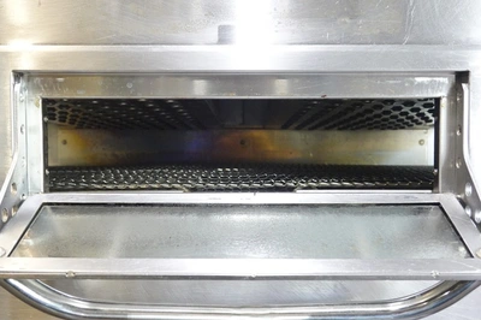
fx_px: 547
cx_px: 240
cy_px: 160
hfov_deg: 47.4
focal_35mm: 41
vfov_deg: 32.6
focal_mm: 15.28
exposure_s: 1/50
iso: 2000
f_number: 4
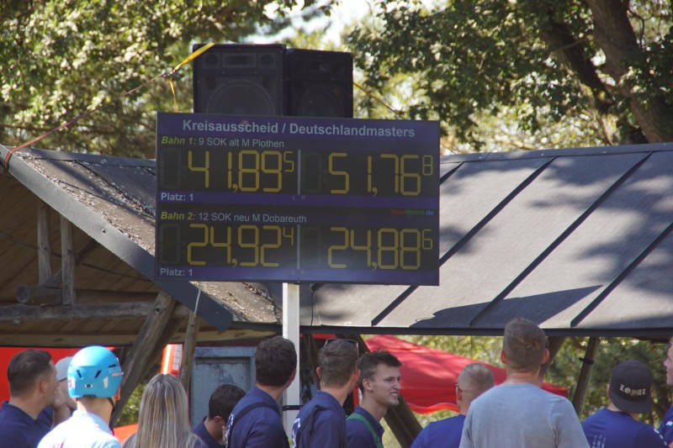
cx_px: 336
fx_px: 5607
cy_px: 224
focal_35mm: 300
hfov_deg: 6.9
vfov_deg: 4.6
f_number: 6.3
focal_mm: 200
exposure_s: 1/320
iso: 400
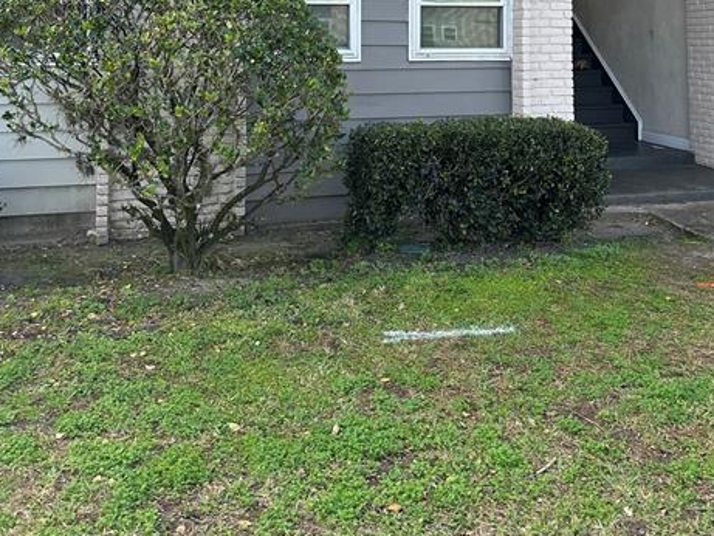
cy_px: 22
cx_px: 423
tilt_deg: +3.3
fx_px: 825
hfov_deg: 46.6
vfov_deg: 33.4
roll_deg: +0.3
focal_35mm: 40
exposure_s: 1/816
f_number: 1.78
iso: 80
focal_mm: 6.86
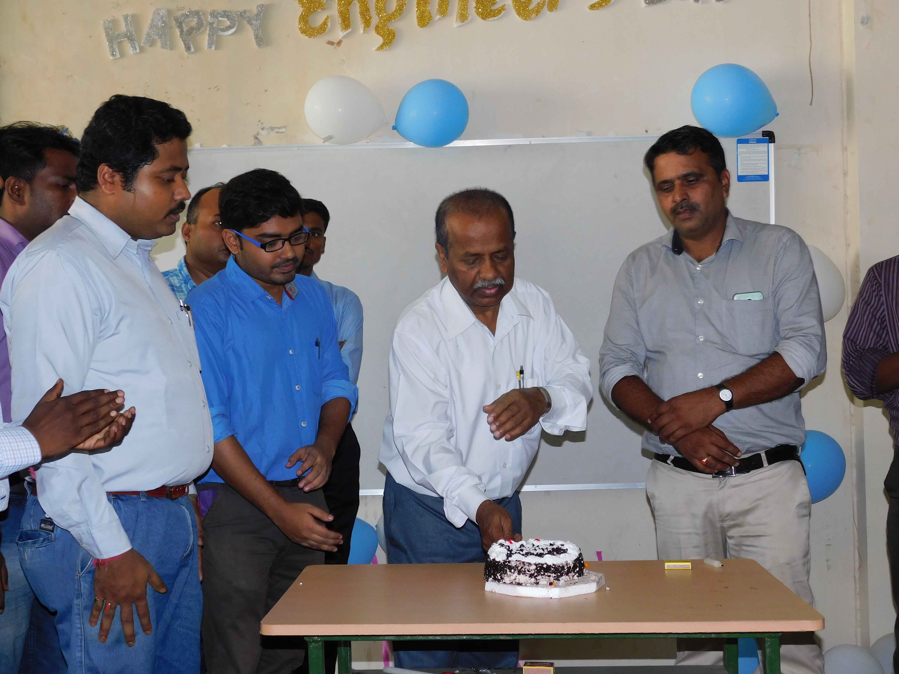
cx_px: 450
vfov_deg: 28.6
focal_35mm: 51
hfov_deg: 37.5
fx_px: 1325
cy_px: 337
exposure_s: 1/30
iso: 200
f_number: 3.8
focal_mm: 9
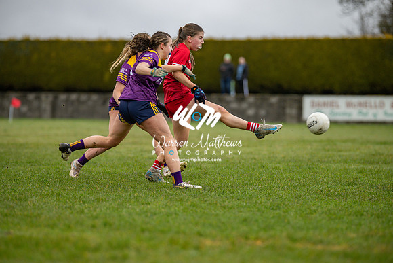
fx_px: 2293
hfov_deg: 9.8
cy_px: 132
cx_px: 196
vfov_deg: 6.5
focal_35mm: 210
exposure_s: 1/1000
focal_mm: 210
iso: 560
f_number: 2.8
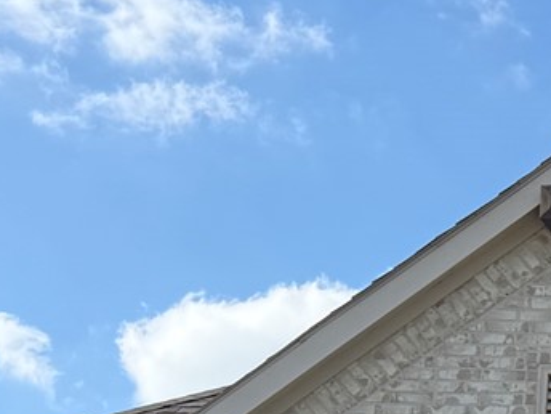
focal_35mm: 143
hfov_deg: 11.8
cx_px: 1237
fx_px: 2276
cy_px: 563
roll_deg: +0.0
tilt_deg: +13.3
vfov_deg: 10.1
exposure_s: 1/3021
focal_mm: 6.76
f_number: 1.78
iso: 80
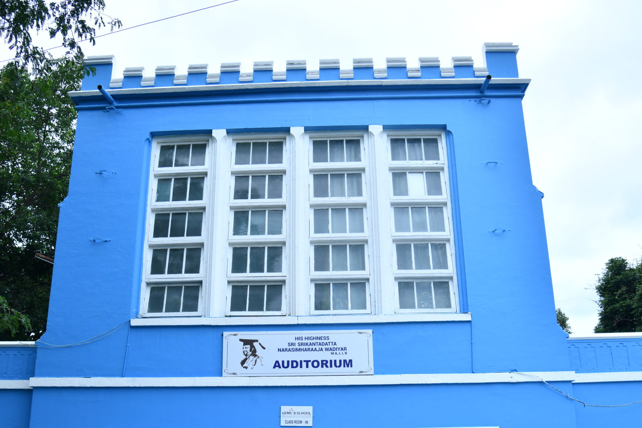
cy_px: 287
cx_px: 302
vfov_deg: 38.4
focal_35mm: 34
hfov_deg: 55.8
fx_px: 606
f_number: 4.5
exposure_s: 1/250
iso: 64
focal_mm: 24
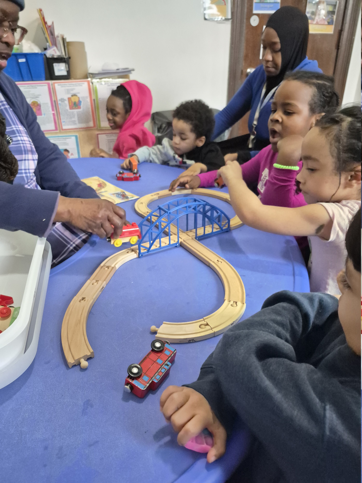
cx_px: 181
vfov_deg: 73.9
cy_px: 242
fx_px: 321
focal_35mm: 23
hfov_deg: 58.9
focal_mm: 5.4
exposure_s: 1/120
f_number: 1.8
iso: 1600
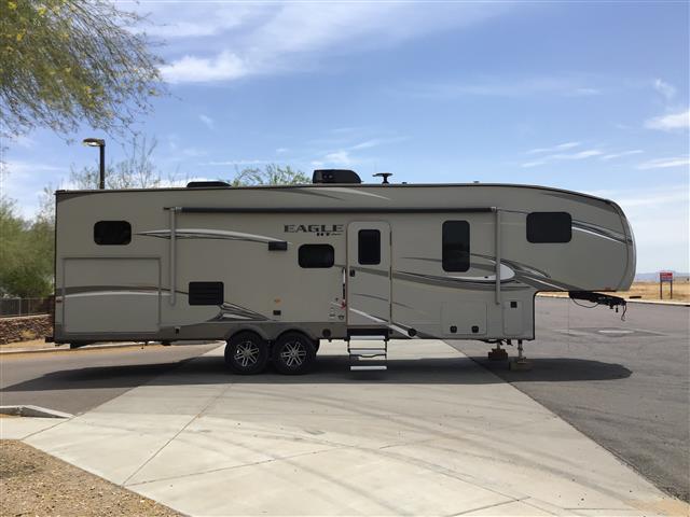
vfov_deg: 45.4
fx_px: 618
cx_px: 345
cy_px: 258
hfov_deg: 58.4
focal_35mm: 31
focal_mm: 3.3
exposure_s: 1/1698
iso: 25
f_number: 2.4
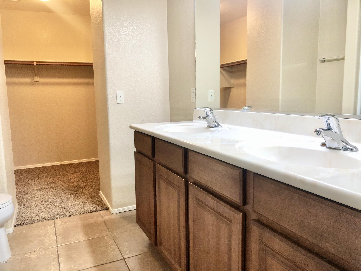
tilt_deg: -8.0
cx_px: 180
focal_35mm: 28
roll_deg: +0.9
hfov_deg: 63.4
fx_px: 292
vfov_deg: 49.7
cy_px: 136
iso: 40
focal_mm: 4
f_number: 1.8
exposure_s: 1/30
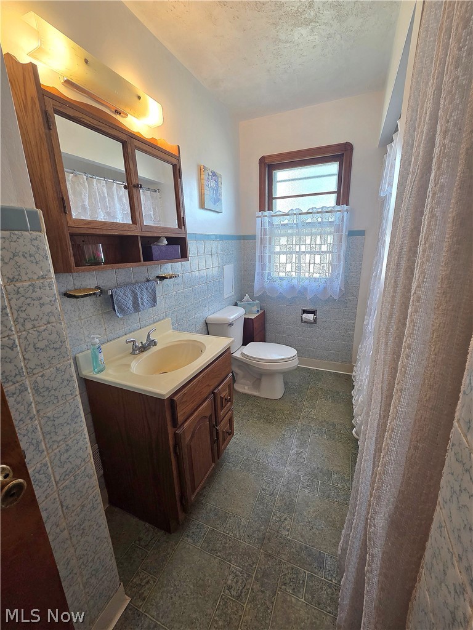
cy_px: 315
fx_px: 237
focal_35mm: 13
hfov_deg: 89.9
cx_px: 236
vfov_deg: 106.2
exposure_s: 1/120
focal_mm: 2.2
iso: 125
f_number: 2.2
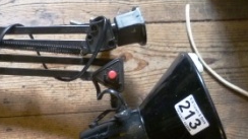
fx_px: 368
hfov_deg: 35.9
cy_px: 82
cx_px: 48
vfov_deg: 21.4
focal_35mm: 56
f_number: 2.8
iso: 400
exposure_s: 1/10
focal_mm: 5
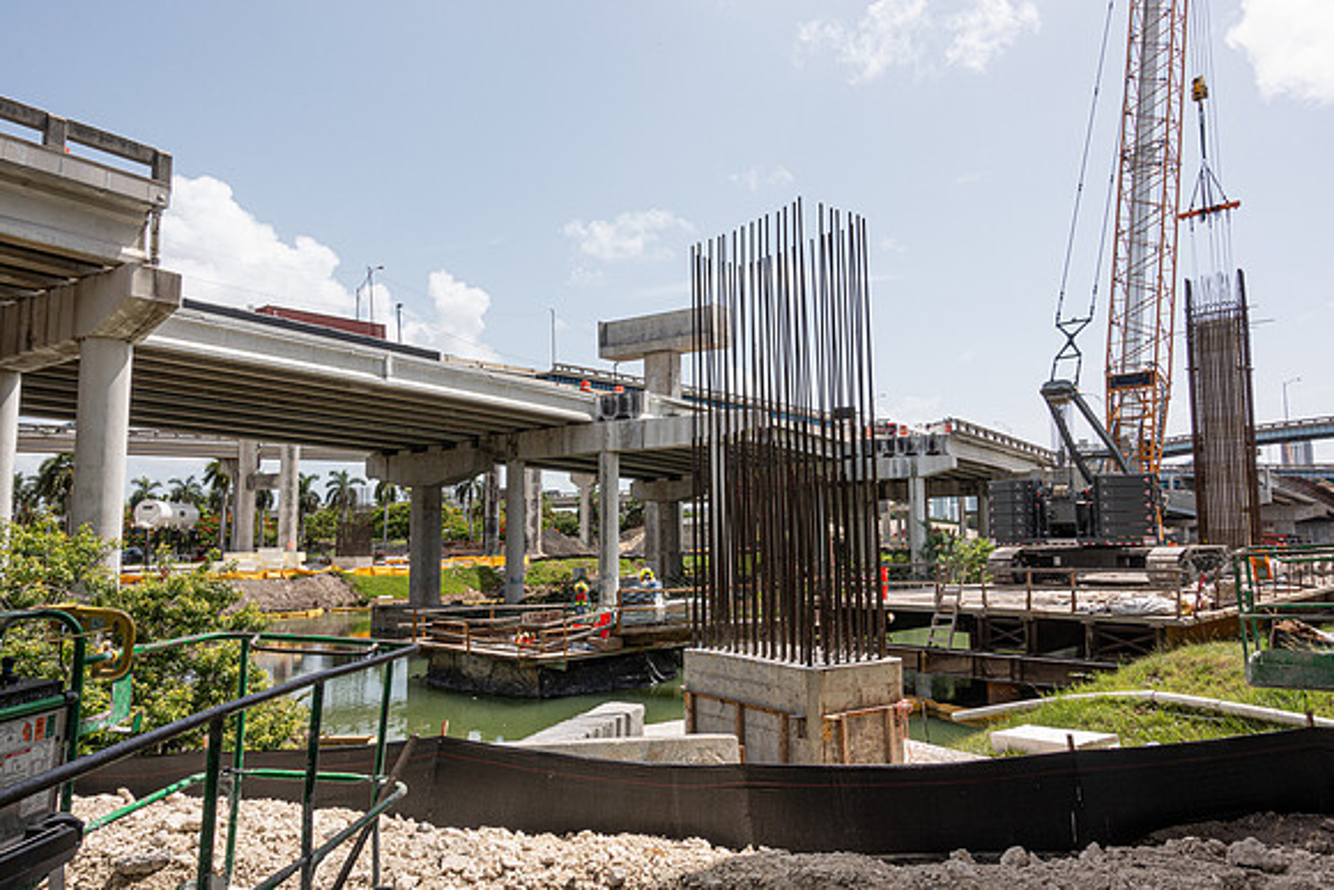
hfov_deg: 73.7
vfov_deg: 53.2
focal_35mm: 24
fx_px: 889
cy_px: 445
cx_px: 667
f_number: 7.1
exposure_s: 1/400
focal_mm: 8.8
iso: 125
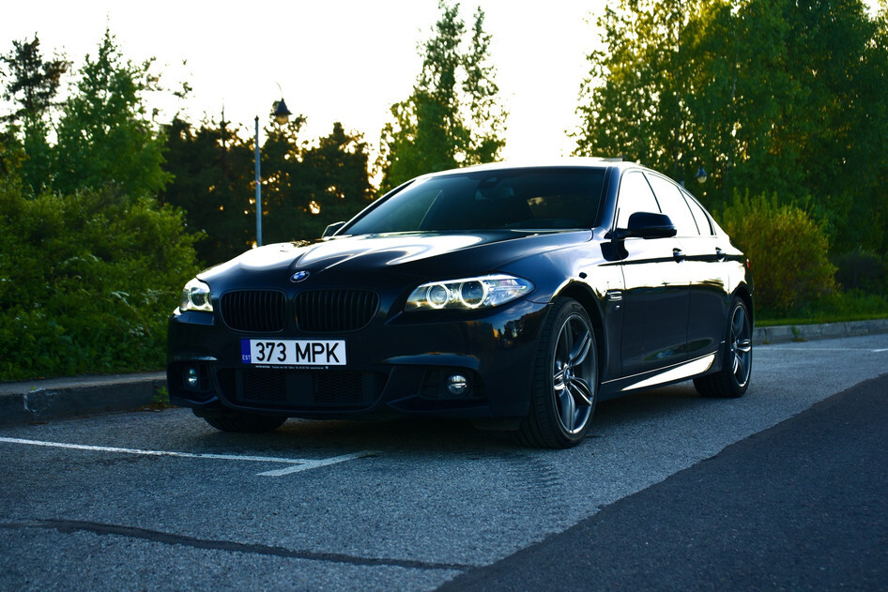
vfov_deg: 27.0
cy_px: 296
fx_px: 1233
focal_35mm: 50
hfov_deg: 39.6
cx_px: 444
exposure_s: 1/60
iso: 125
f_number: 4.5
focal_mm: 50
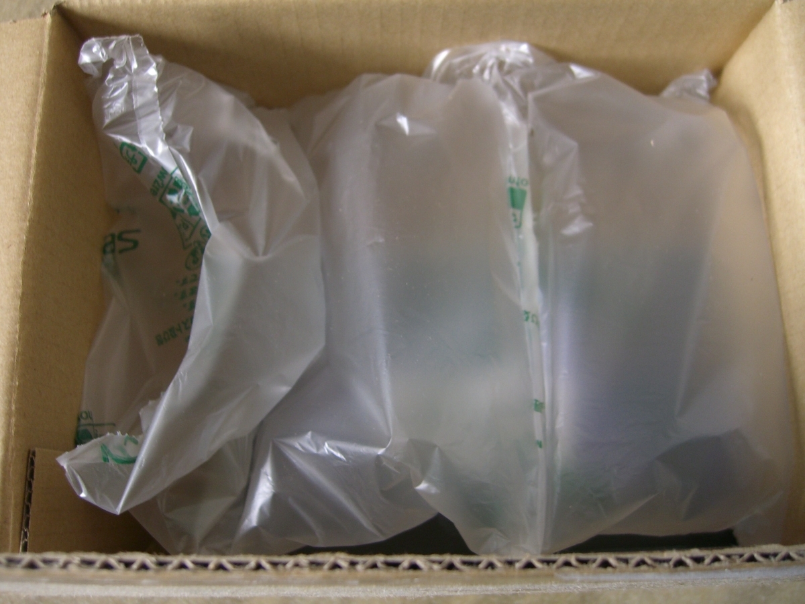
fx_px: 884
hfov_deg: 49.0
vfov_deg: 37.7
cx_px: 402
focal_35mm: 38
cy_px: 302
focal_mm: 7.9
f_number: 2.8
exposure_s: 1/20
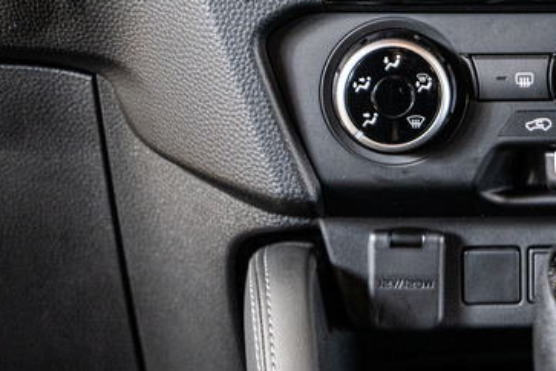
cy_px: -146
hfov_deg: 12.0
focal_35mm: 169
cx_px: 626
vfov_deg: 8.0
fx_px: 2610
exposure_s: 1/125
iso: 1600
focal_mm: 60
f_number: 2.8
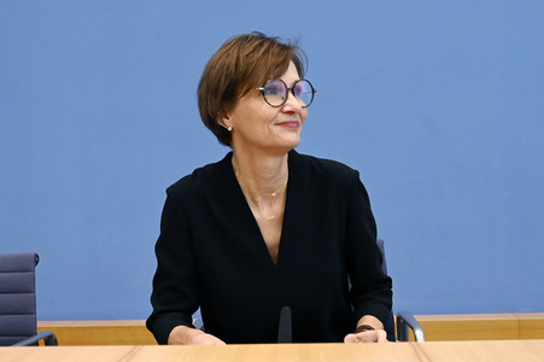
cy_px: 181
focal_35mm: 32
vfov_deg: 41.1
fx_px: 483
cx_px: 272
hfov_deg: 58.8
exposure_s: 1/640
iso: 4000
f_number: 5.6
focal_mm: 32
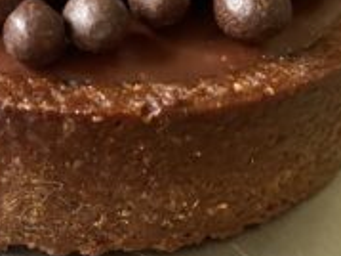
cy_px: -2
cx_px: -62
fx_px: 916
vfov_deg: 15.6
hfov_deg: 19.9
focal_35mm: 93
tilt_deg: -39.2
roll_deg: -1.4
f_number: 1.8
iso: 500
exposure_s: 1/60
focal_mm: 4.25
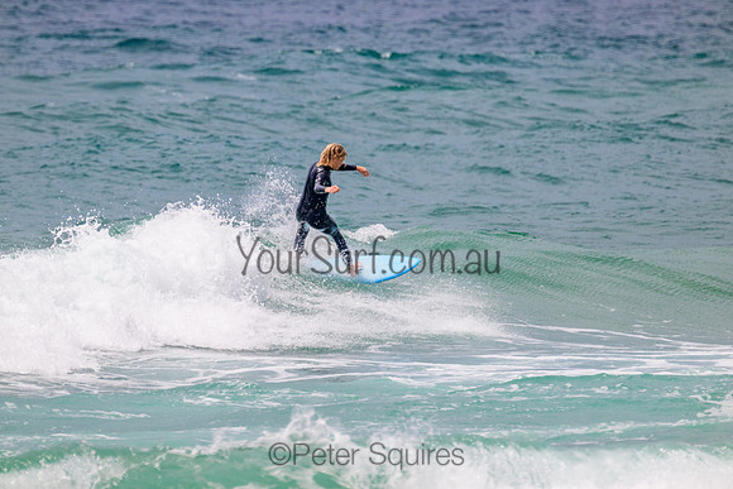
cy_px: 244
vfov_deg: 1.7
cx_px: 366
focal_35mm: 800
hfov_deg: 2.6
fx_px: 16292
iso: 640
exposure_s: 1/2000
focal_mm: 800
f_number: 11
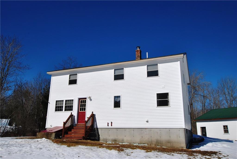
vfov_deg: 43.8
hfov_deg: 61.8
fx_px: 198
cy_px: 80
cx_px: 118
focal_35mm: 30
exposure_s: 1/320
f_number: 10
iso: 100
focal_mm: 20
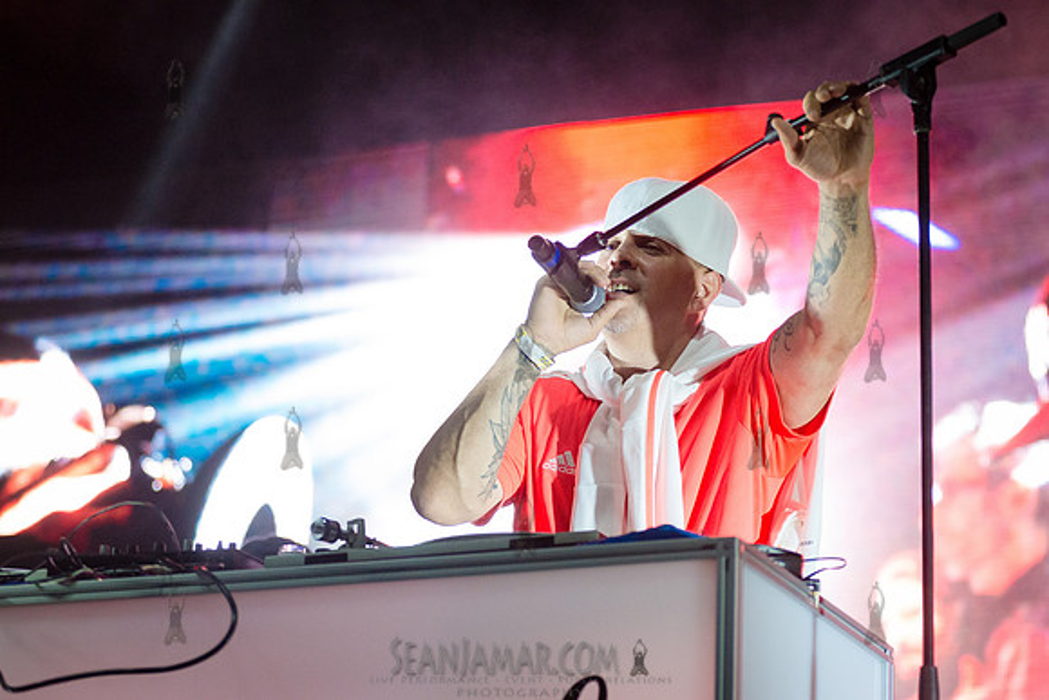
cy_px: 416
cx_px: 623
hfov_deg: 16.4
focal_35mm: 125
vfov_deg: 11.0
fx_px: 3634
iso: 3200
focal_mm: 105
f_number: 4
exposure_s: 1/640
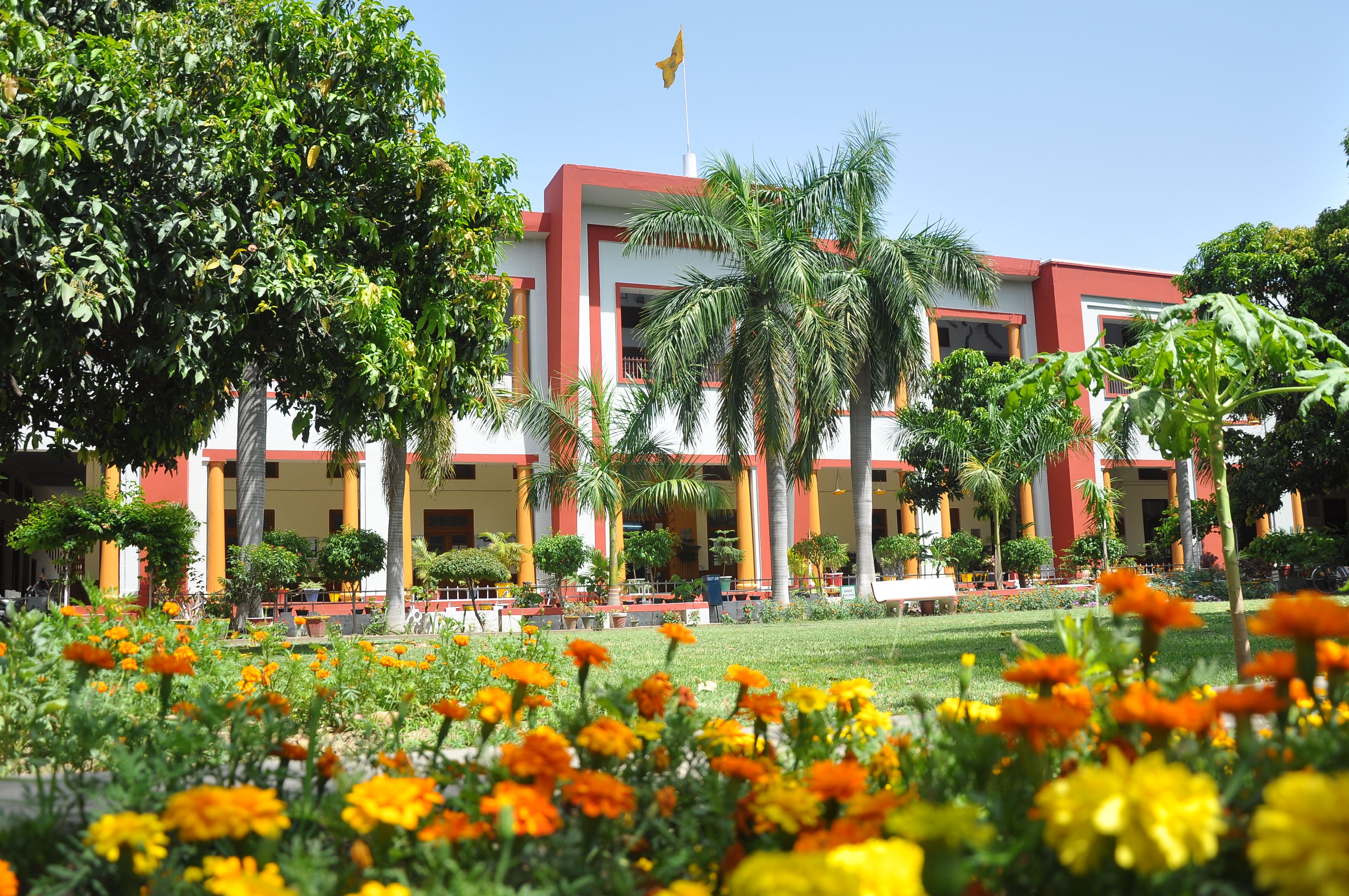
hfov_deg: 62.0
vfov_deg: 43.5
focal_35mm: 30
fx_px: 1123
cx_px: 700
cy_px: 468
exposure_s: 1/800
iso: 200
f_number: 3.5
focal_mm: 18
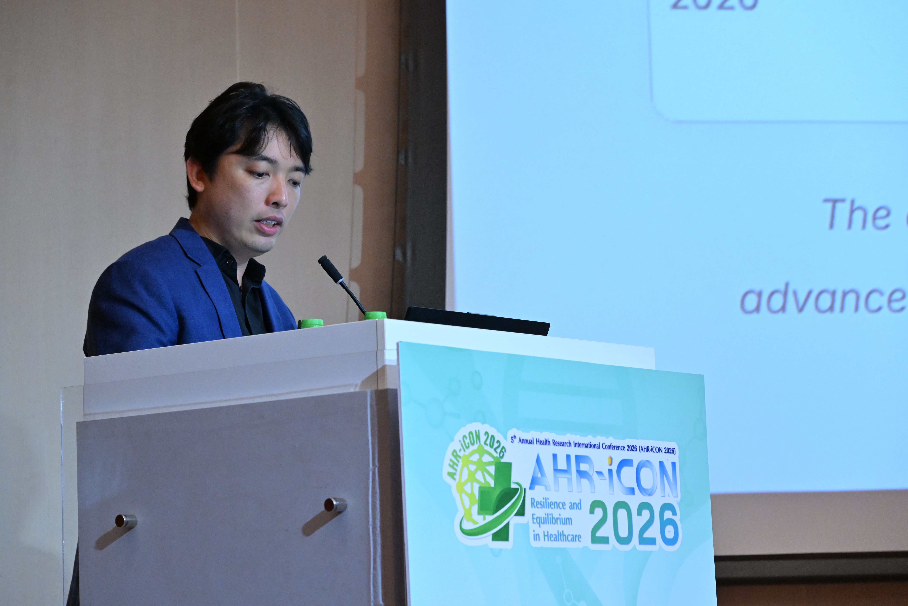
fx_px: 2522
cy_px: 303
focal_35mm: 100
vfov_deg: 13.7
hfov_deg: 20.4
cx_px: 454
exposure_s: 1/160
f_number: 6.3
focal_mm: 100
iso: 6400
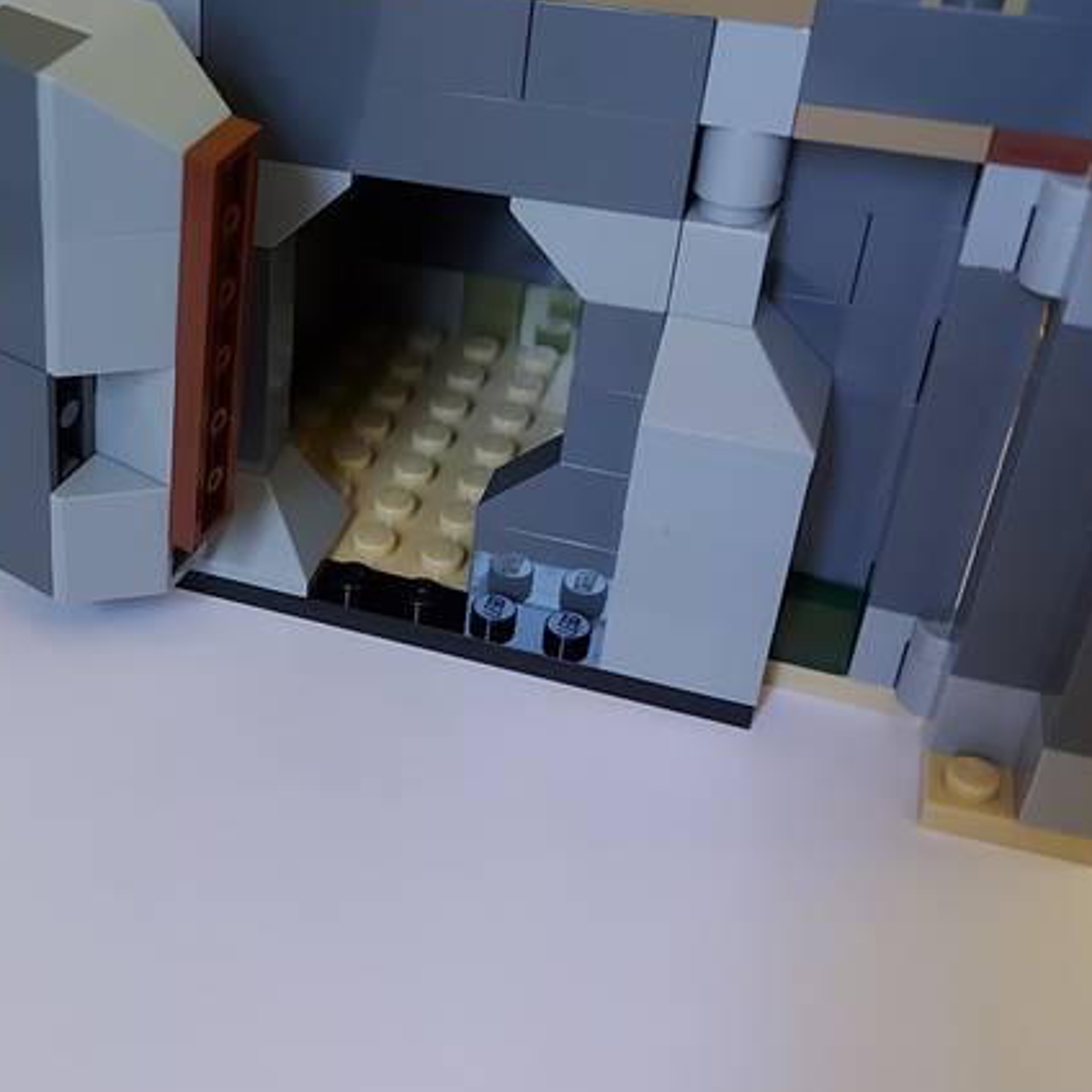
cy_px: 514
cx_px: 139
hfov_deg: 35.6
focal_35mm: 45
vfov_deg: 37.5
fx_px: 1606
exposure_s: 1/33
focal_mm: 5.23
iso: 200
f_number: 1.8
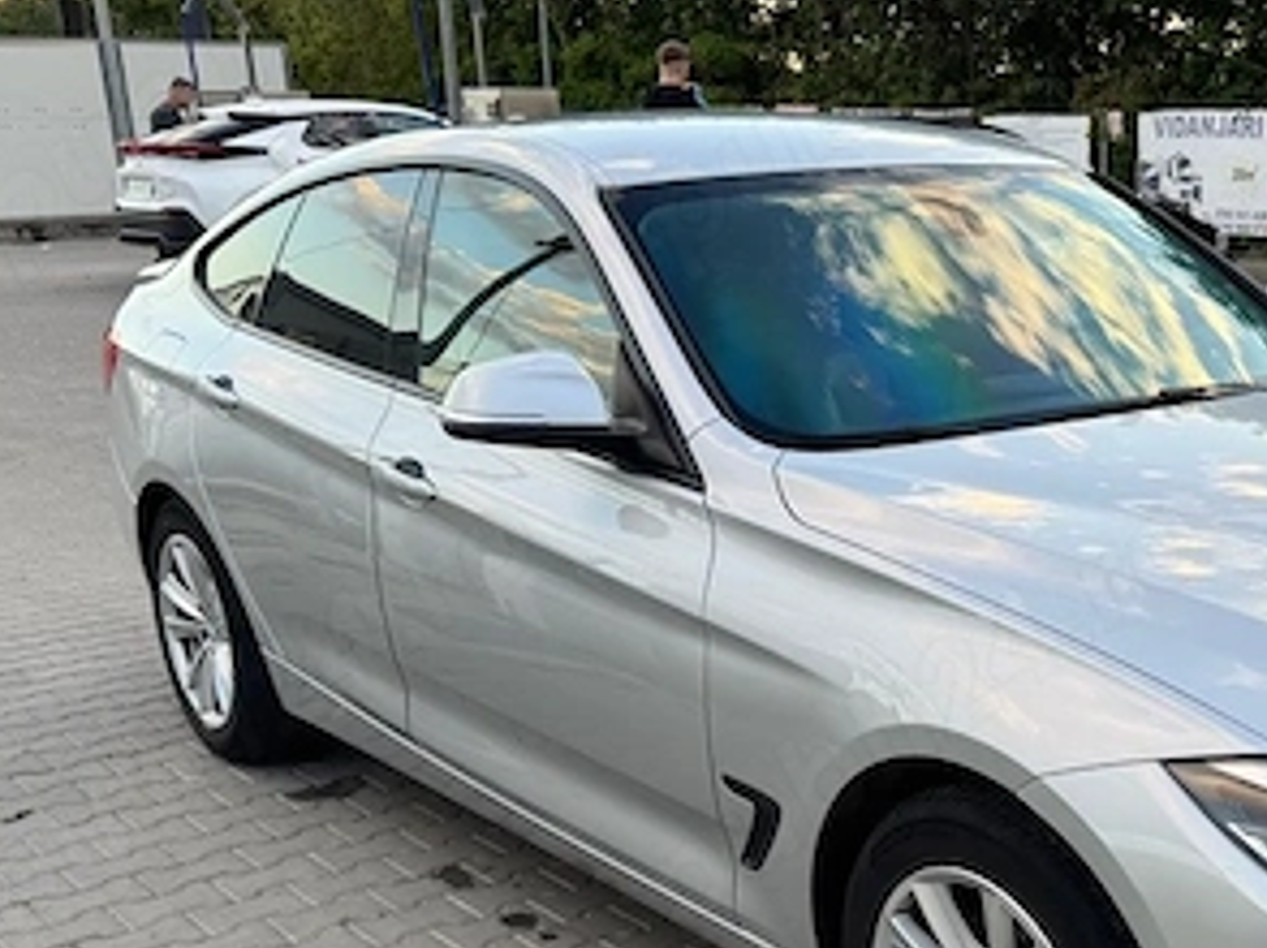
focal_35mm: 49
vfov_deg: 29.1
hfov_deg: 36.9
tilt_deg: -18.4
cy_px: 737
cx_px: 1095
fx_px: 1792
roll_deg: +0.4
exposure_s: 1/151
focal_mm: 6.76
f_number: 1.78
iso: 64
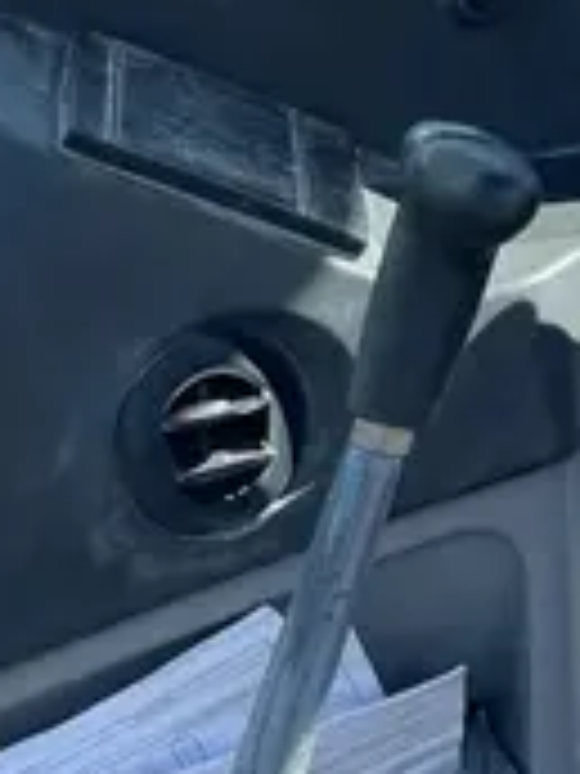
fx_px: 2480
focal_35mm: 111
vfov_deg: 16.8
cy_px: -191
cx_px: 1209
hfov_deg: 11.8
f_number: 1.6
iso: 50
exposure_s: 1/1261
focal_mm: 4.2
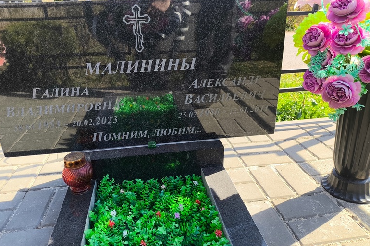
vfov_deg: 47.9
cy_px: 118
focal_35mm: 27
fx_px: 277
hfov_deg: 67.4
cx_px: 179
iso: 50
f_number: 1.7
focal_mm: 4.71
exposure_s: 1/379
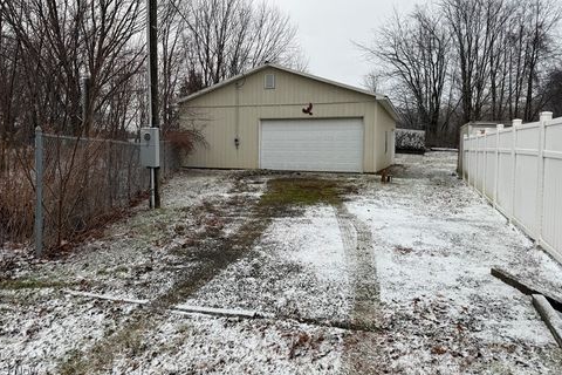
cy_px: 163
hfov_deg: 69.4
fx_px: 406
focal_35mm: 26
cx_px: 274
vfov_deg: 49.4
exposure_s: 1/204
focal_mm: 6.76
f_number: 1.78
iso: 64
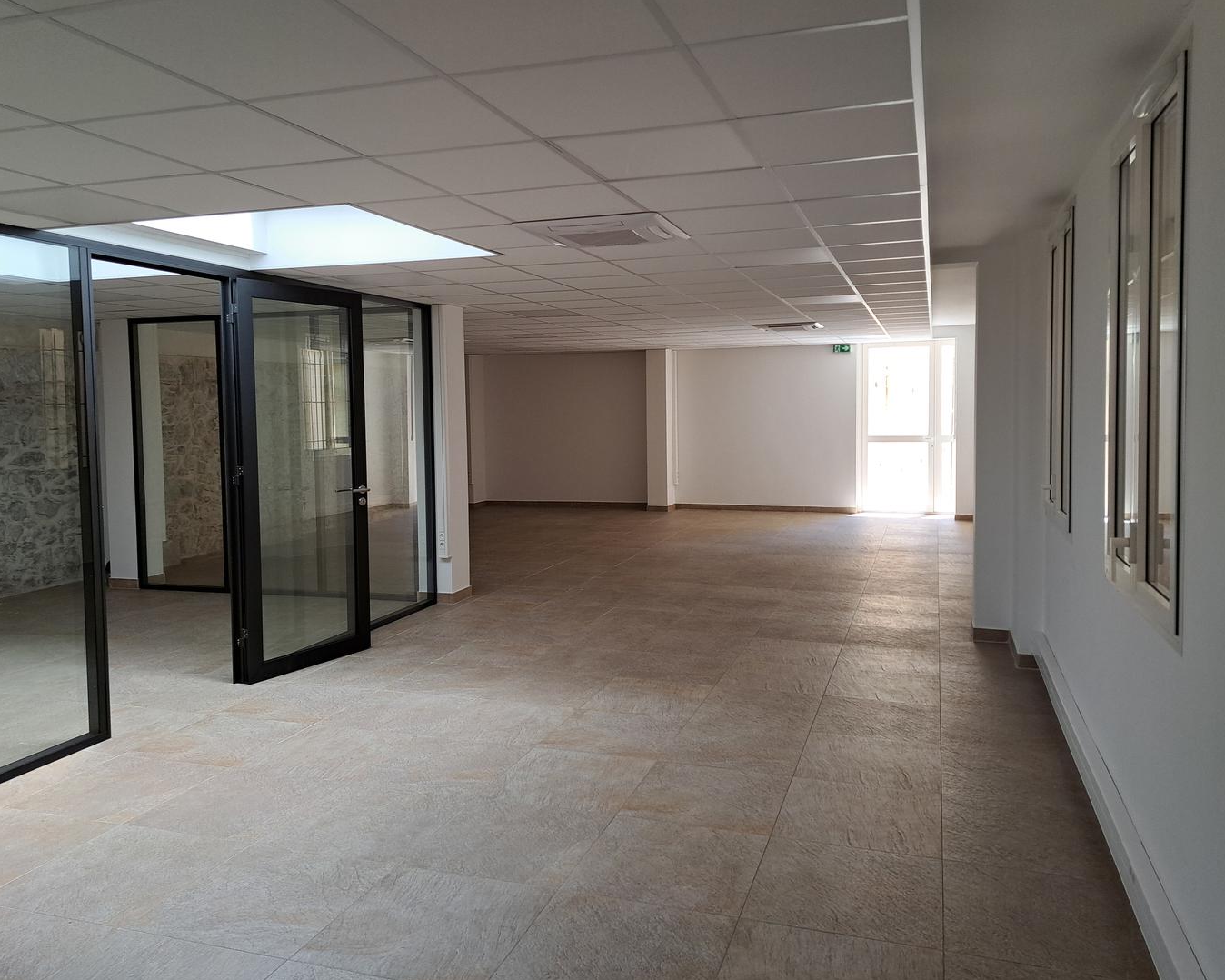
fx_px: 943
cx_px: 617
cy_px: 476
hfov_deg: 66.0
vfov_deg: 54.9
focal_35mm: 26
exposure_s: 1/120
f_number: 1.8
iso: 50
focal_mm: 5.23
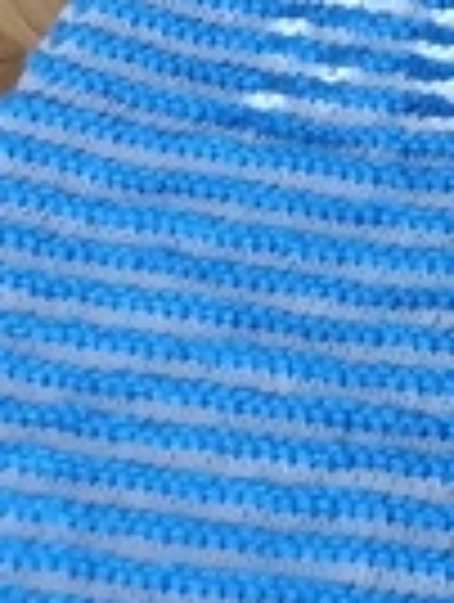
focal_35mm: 143
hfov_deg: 8.8
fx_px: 2493
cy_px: -783
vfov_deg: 11.6
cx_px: 1304
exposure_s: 1/25
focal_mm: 5.31
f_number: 1.7
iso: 1685
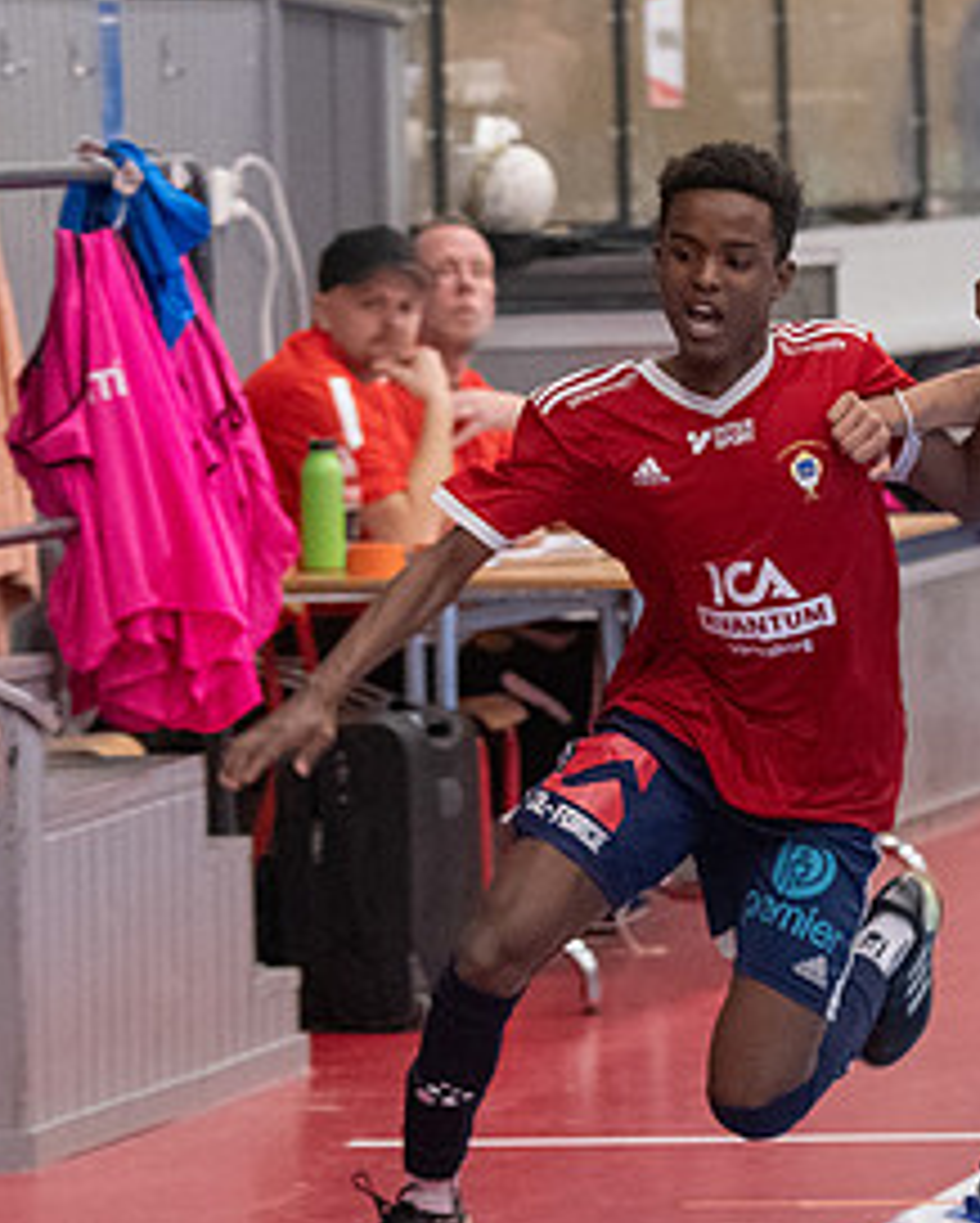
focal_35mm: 322
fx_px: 11661
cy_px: 609
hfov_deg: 4.8
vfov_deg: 6.0
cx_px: 1043
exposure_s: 1/500
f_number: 3.5
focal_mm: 105
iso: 7200
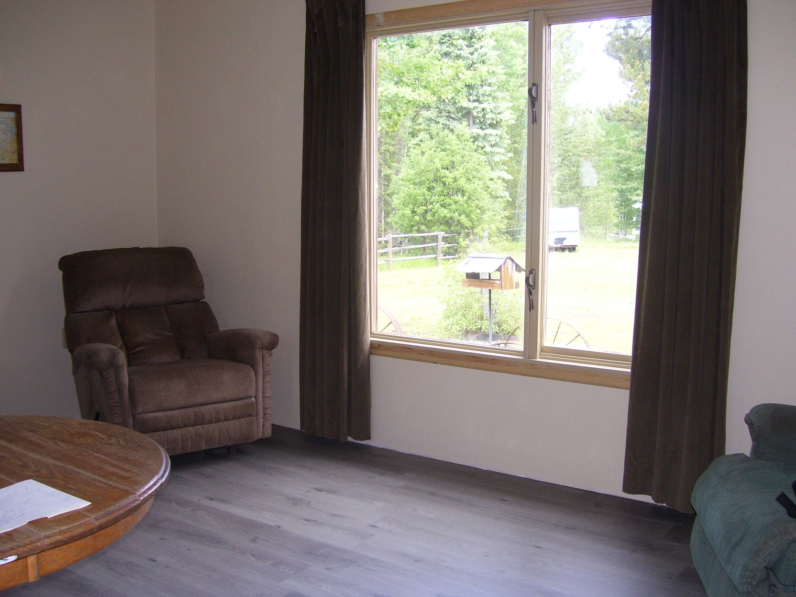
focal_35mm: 37
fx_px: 851
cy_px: 298
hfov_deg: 50.1
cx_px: 398
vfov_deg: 38.7
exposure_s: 1/60
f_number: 2.7
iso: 125
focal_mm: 6
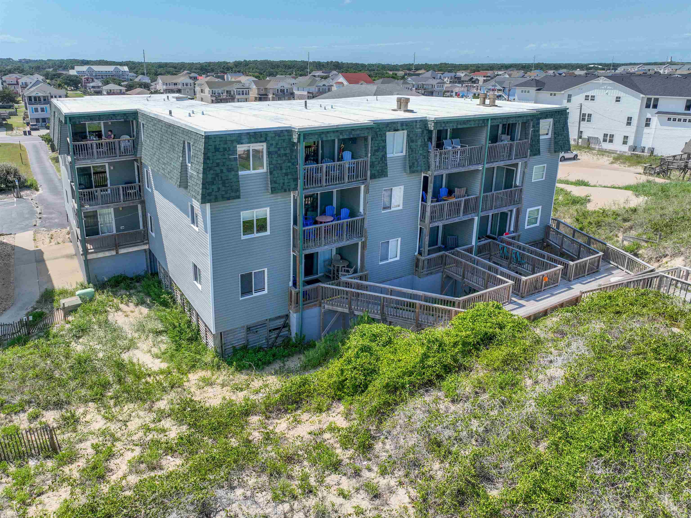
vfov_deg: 56.8
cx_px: 346
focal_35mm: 24
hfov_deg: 71.6
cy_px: 259
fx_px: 479
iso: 200
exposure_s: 1/2500
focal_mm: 12.29
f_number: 2.8
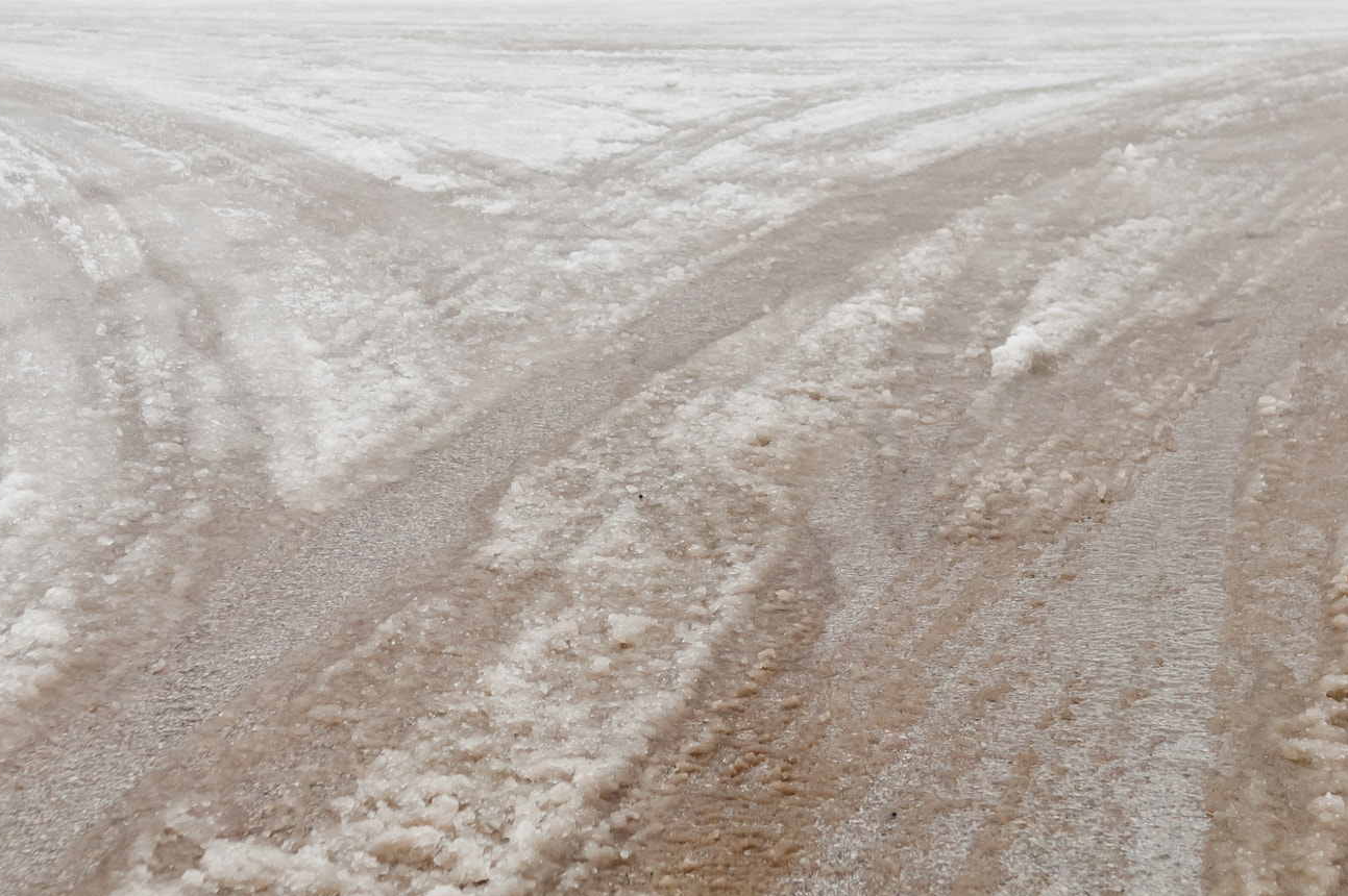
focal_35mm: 76
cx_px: 617
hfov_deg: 26.7
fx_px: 2844
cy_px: 234
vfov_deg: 17.8
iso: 320
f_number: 3.5
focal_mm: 32
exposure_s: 1/60
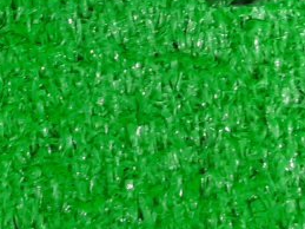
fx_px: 1224
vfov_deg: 10.3
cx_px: 67
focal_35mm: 139
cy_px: -113
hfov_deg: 14.1
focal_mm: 4.6
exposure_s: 1/50
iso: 270
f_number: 2
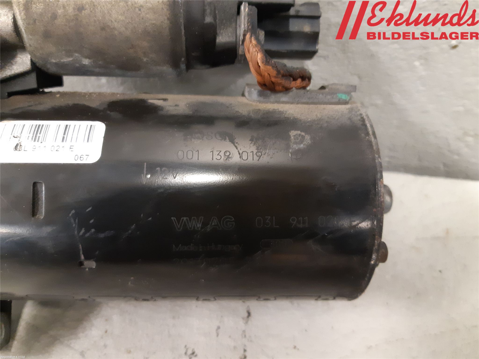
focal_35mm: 26
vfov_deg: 53.1
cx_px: 240
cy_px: 180
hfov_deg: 67.3
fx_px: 360
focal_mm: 3.93
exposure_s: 1/25
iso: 400
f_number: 1.7
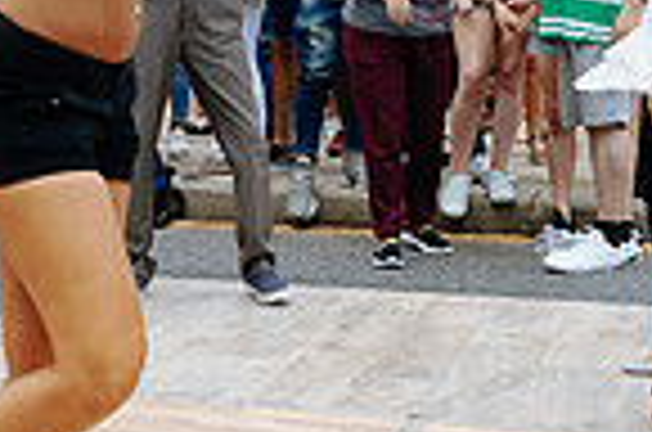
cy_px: 101
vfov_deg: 13.3
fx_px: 1843
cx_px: 31
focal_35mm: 102
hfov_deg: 19.6
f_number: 4
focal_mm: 17
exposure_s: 1/1250
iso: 100
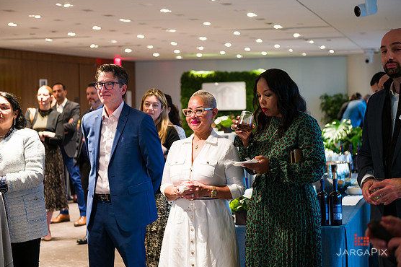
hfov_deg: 27.7
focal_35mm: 73
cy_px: 132
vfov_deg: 18.6
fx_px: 813
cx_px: 196
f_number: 4
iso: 640
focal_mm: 70
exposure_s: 1/80
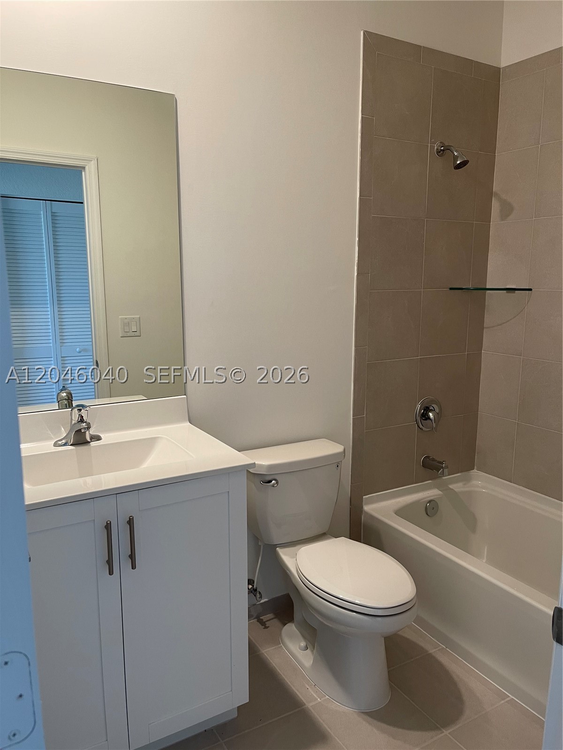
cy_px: 375
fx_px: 564
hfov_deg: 53.1
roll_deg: +0.2
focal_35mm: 26
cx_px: 282
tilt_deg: -10.7
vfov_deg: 67.3
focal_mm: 5.1
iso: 100
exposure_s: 1/60
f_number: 1.6
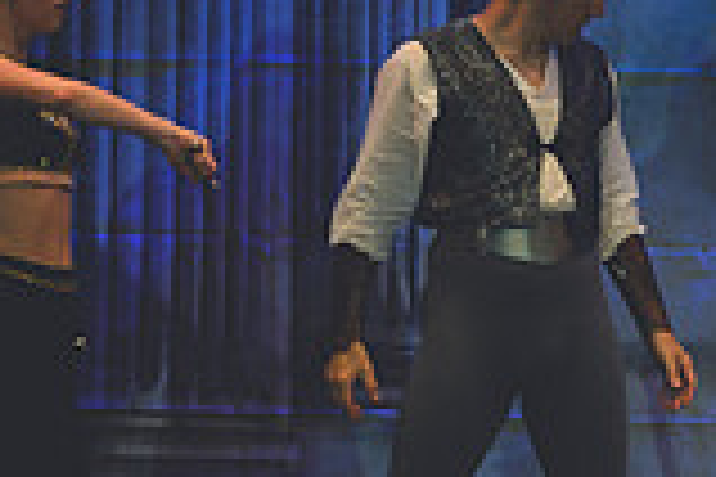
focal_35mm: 823
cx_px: 1108
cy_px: 666
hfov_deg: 2.5
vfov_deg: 1.7
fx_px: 16367
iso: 1000
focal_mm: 150
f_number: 2.8
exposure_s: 1/500
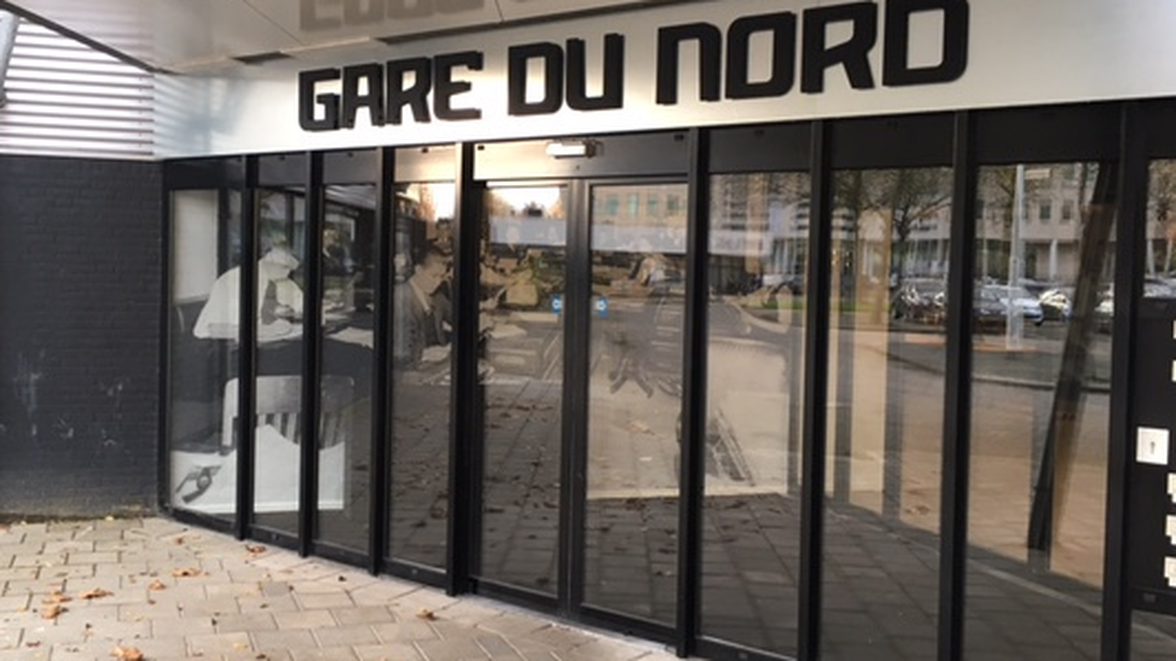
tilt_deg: -0.6
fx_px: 1185
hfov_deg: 52.5
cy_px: 290
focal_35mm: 38
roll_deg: -0.8
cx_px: 475
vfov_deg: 31.1
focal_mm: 4.15
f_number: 2.2
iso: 40
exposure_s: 1/33
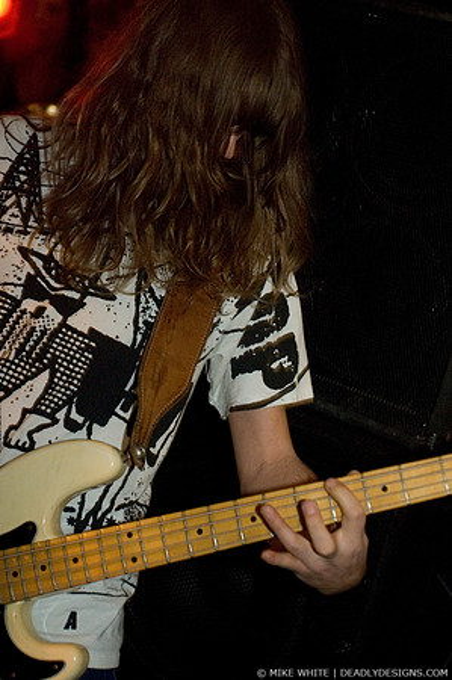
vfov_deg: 26.0
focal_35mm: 78
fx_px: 1472
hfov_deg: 17.5
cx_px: 226
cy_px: 340
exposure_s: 1/25
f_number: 2.8
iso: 1600
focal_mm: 52
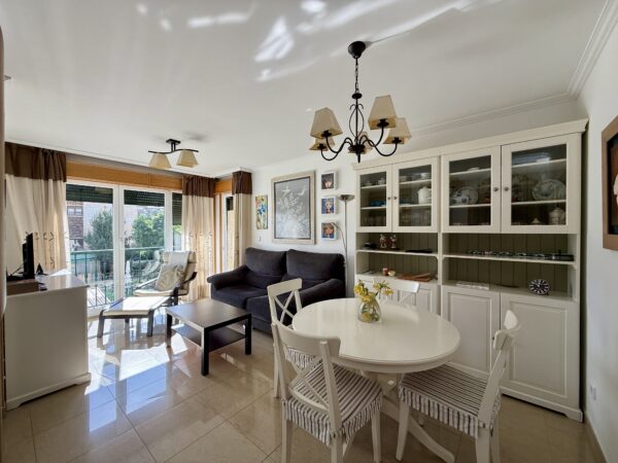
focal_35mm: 14
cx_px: 309
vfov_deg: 85.7
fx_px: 250
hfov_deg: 102.1
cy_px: 232
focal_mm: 2.22
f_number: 2.2
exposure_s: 1/198
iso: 64
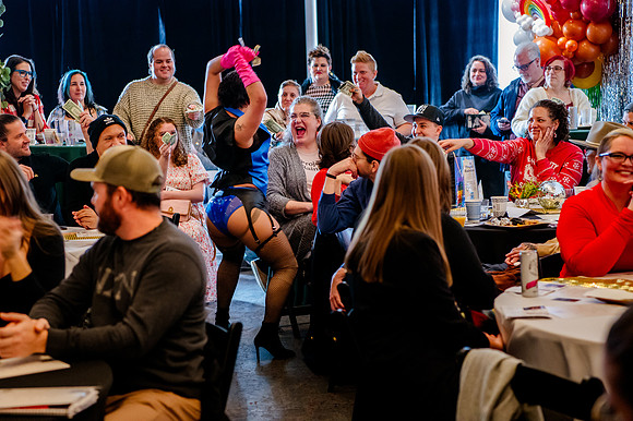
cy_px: 188
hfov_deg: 26.2
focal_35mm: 77
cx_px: 283
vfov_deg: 17.6
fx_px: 1362
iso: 5000
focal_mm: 70
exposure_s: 1/60
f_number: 2.8
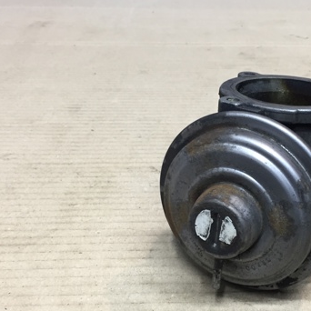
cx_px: 229
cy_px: 158
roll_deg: -2.3
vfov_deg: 35.4
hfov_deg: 34.7
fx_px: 488
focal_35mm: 48
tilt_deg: -28.3
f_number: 2.2
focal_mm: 4.15
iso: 64
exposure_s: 1/33
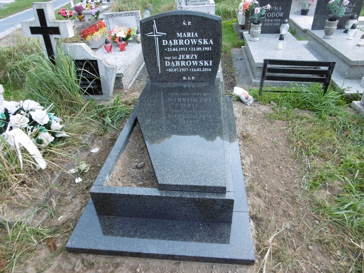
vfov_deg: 56.8
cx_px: 182
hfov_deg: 71.6
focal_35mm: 24
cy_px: 136
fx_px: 252
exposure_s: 1/60
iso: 100
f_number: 3.1
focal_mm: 4.3
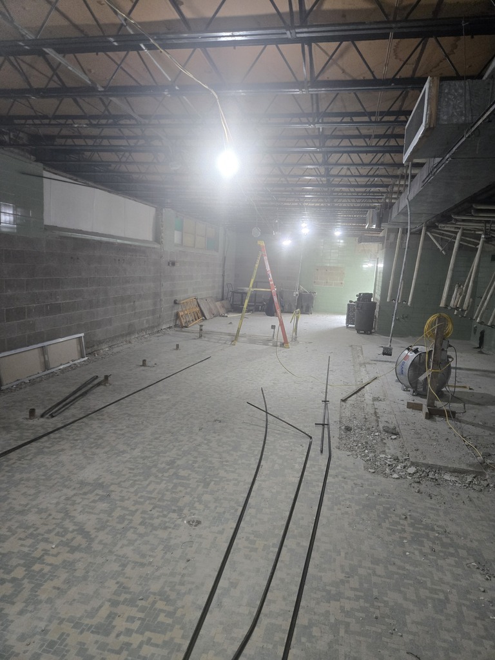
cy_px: 330
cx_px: 248
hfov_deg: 58.9
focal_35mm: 23
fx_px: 439
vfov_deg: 73.9
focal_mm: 5.4
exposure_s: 1/120
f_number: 1.8
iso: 500
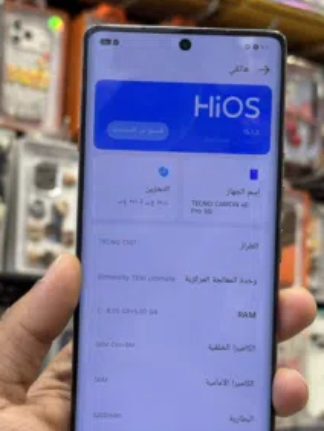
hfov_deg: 21.6
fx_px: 847
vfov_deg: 28.5
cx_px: 162
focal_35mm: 68
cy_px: 258
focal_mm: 6.76
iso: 64
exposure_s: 1/172
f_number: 1.78
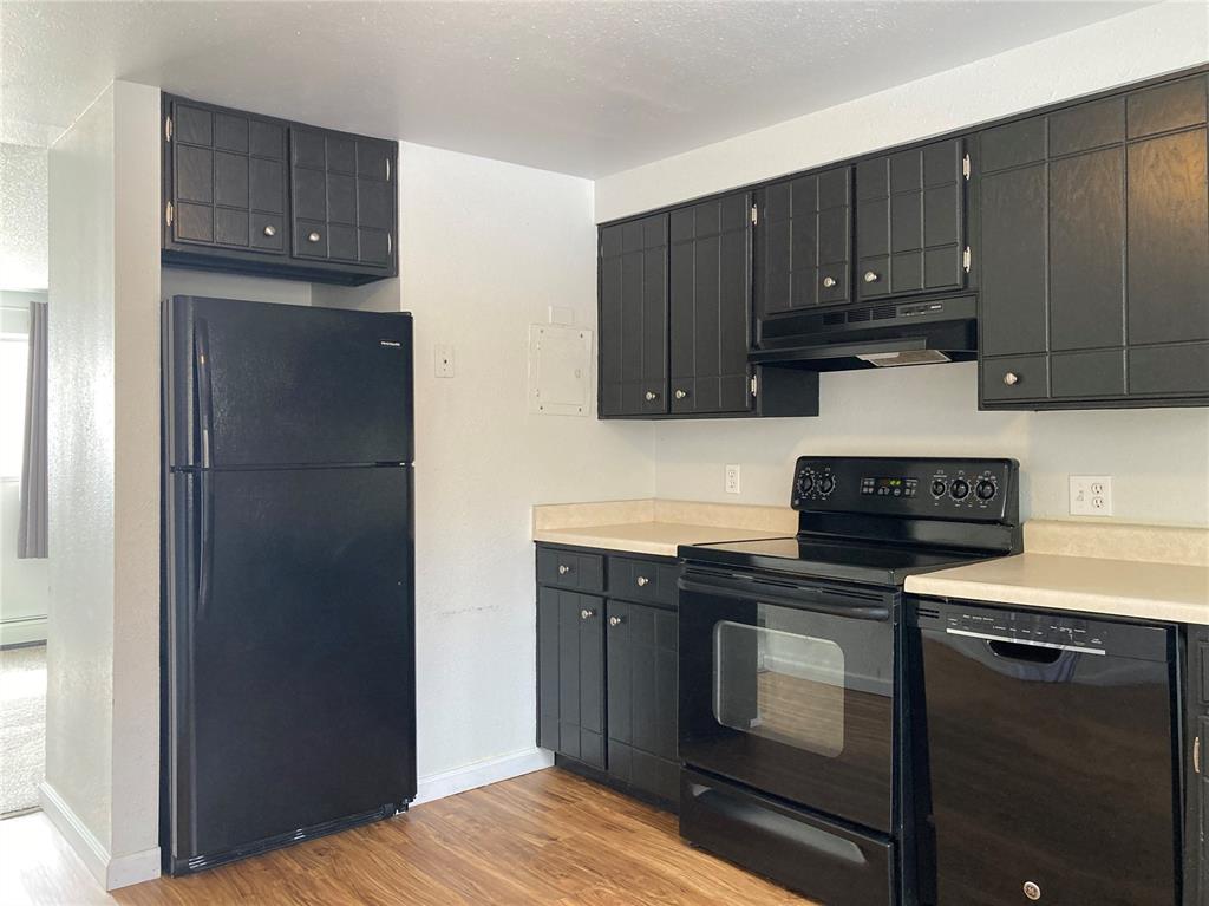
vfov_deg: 49.7
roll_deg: +0.1
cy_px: 453
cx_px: 604
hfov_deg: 63.5
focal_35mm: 28
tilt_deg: +0.2
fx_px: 977
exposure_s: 1/60
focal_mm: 3.99
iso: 160
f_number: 1.8
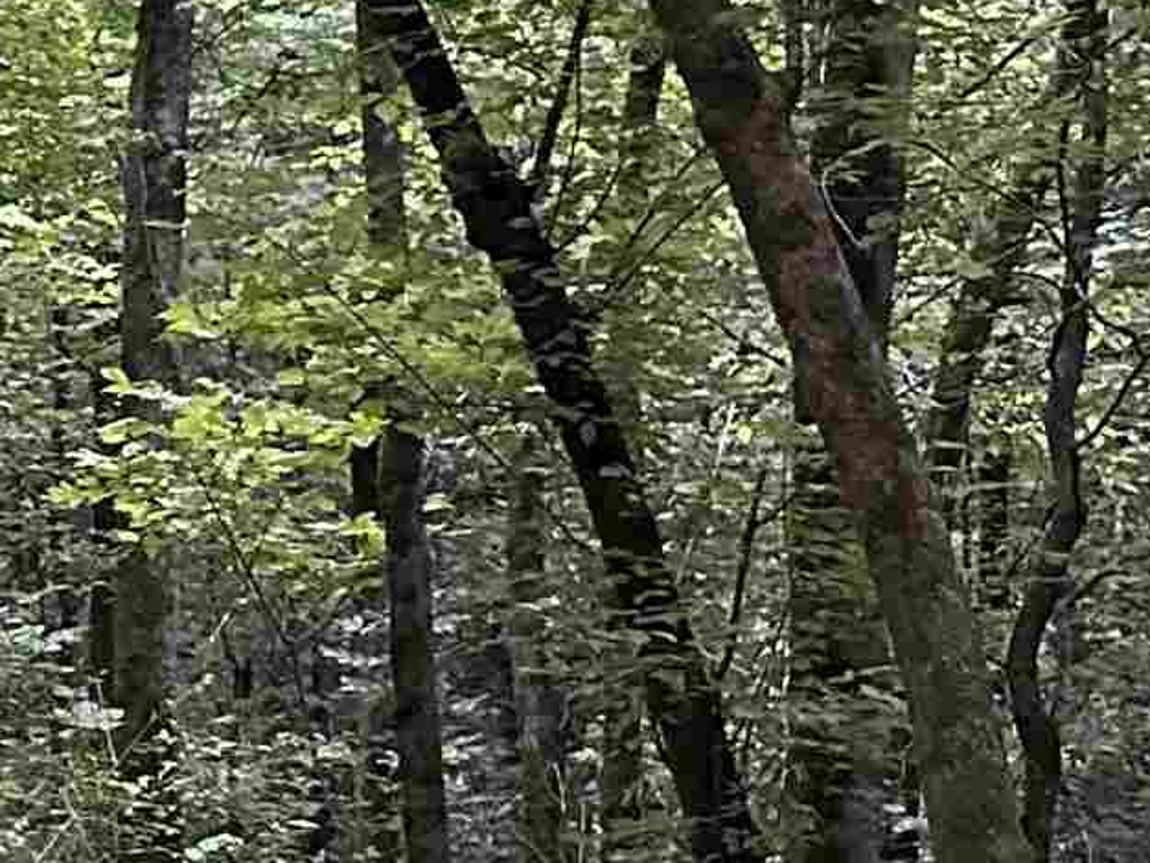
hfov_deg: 12.9
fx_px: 3921
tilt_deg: +6.6
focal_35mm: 118
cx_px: -1575
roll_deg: -0.6
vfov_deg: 12.6
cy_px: 451
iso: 1000
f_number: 1.78
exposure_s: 1/50
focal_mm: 6.86
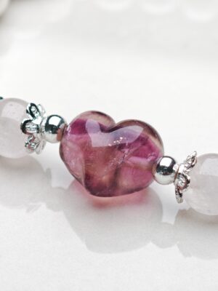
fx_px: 1285
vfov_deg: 12.9
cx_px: 109
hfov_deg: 9.7
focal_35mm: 153
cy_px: 146
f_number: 1.8
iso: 50
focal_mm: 11.5
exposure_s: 1/658
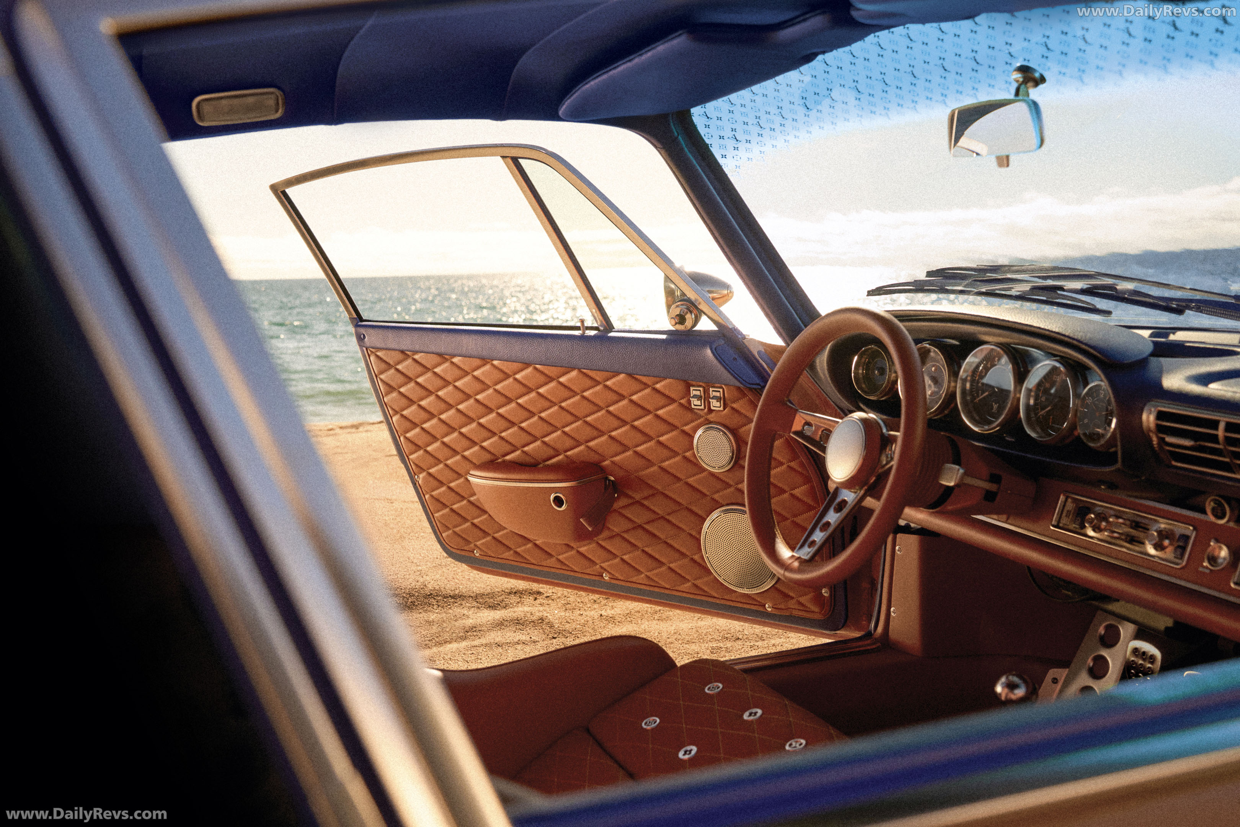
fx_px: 1274
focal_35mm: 37
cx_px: 620
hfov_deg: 51.9
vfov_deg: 35.9
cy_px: 414
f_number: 5.6
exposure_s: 1/800
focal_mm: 37
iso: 640
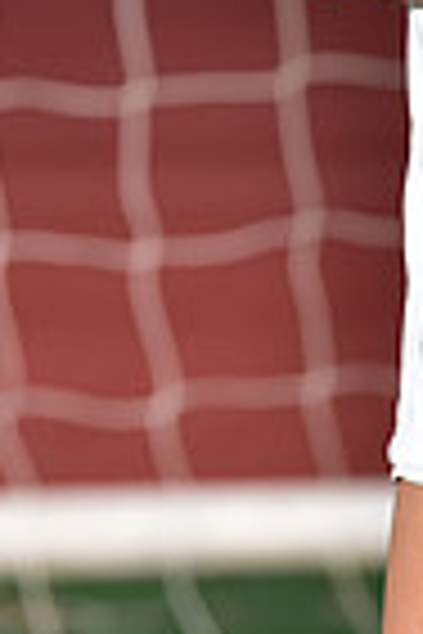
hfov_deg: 1.7
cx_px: 637
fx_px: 14469
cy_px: -405
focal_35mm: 821
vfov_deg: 2.5
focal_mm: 200
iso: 250
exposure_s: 1/160
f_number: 5
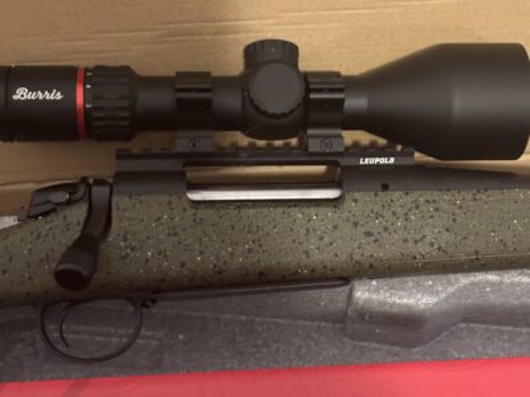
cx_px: 265
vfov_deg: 28.0
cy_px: 198
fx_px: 796
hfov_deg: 36.8
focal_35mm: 52
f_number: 1.6
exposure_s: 1/17
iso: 400
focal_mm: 5.96
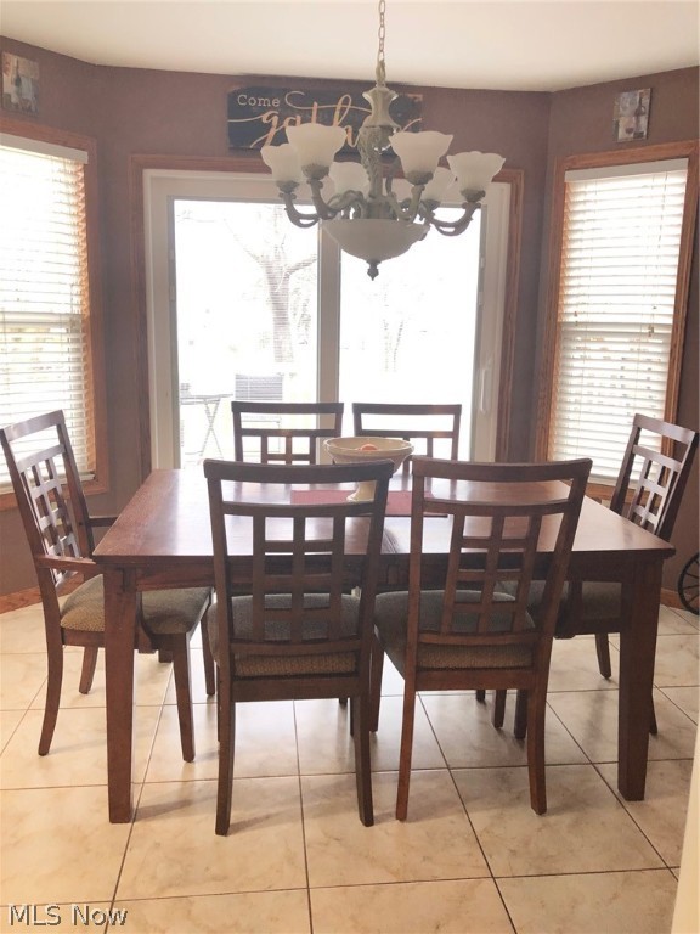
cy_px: 467
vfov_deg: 63.4
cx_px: 350
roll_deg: -1.1
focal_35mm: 28
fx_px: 755
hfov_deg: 49.7
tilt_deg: -11.1
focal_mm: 4
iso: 40
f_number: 1.8
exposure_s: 1/20
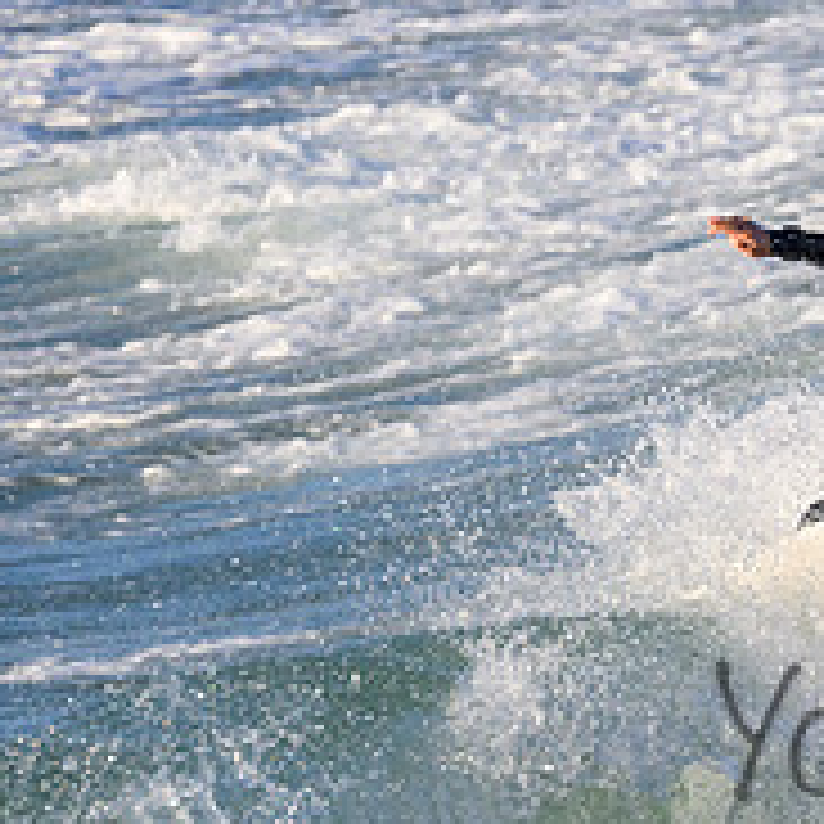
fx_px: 42040
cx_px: 1180
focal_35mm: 1561
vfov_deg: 1.1
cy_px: 691
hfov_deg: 1.1
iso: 2500
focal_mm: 580
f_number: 11
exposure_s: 1/2000
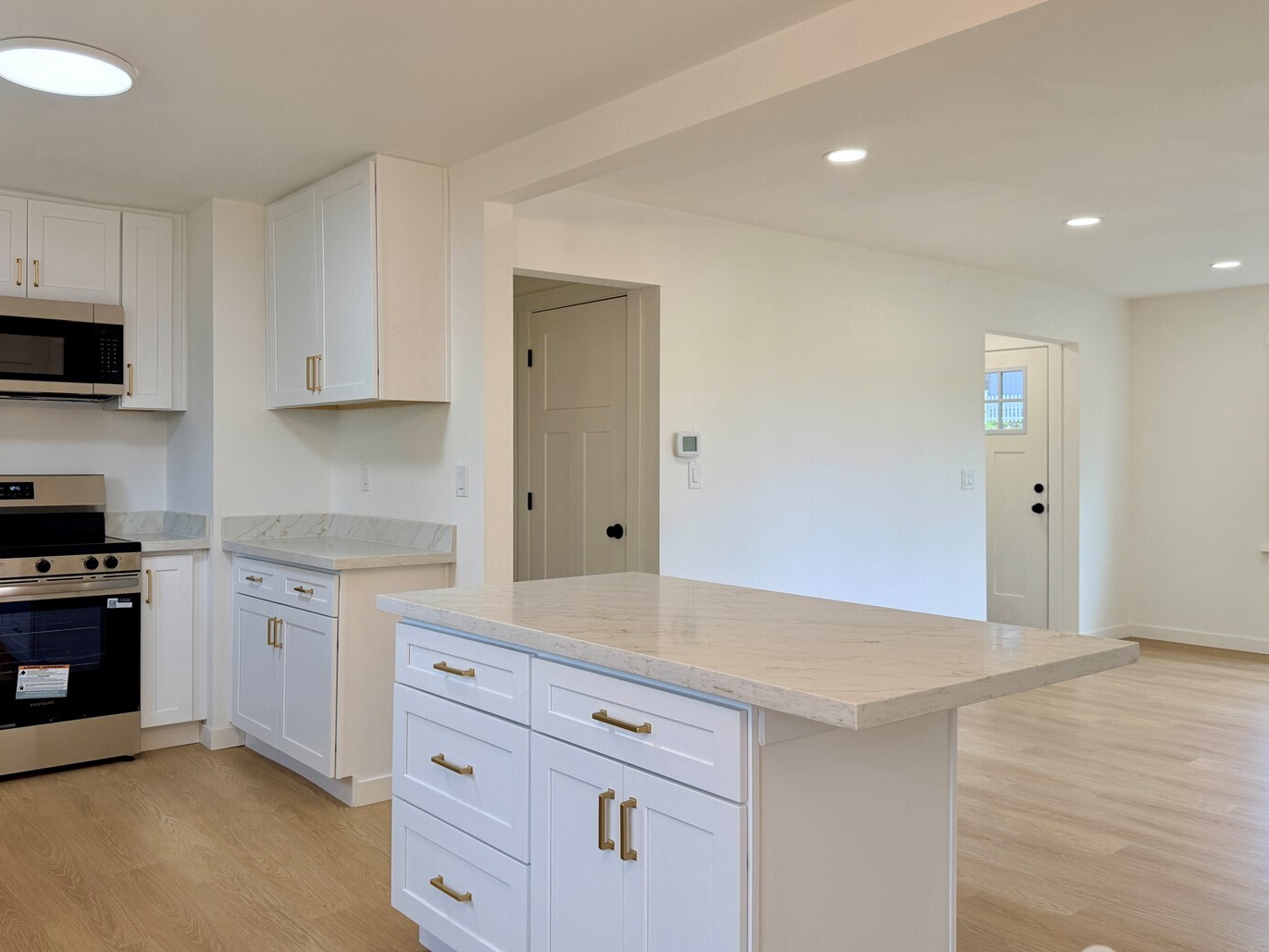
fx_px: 1027
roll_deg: -0.6
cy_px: 452
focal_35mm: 28
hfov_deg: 63.3
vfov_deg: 49.7
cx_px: 573
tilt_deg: +0.7
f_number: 1.78
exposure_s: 1/131
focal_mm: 6.76
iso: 50
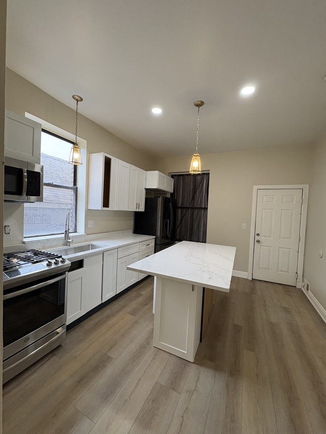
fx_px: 176
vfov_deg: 102.1
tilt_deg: -0.7
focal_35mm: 14
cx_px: 163
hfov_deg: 85.7
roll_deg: -2.7
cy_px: 217
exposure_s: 1/120
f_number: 2.2
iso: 200
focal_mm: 2.22
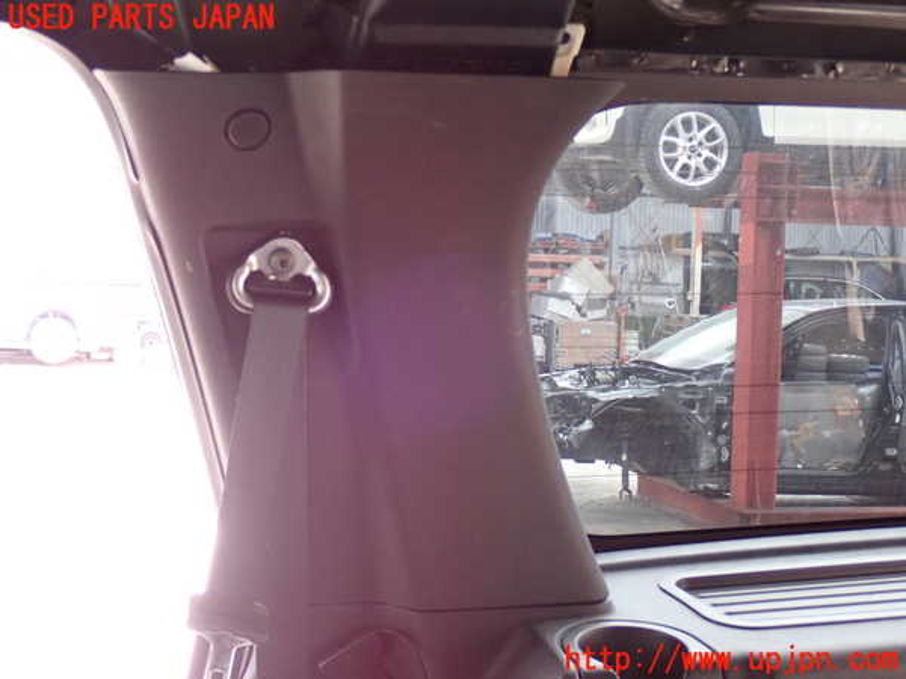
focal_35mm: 62
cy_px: 340
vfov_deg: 23.7
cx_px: 453
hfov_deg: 31.2
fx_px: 1623
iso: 800
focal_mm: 11.09
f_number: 3.6
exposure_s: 1/30
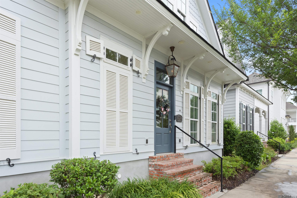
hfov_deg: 78.6
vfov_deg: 57.3
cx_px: 148
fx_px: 182
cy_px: 99
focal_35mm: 22
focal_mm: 22
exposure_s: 1/320
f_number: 10
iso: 640
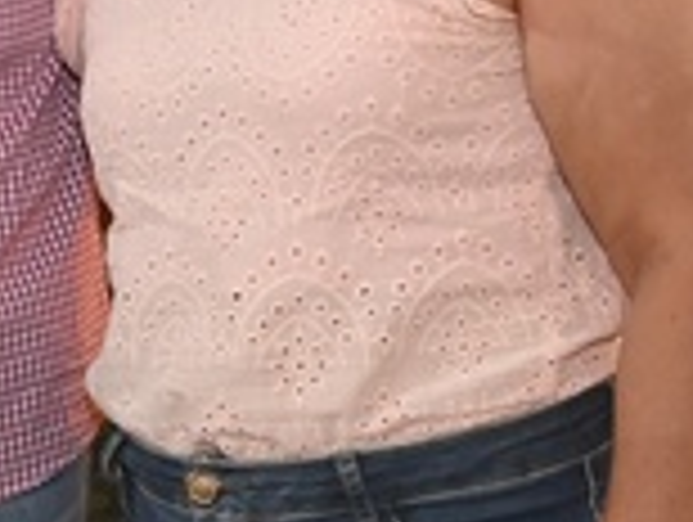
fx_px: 3930
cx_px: -148
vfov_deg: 7.6
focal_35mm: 196
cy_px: 106
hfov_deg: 9.9
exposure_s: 1/60
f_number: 4
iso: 3200
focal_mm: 35
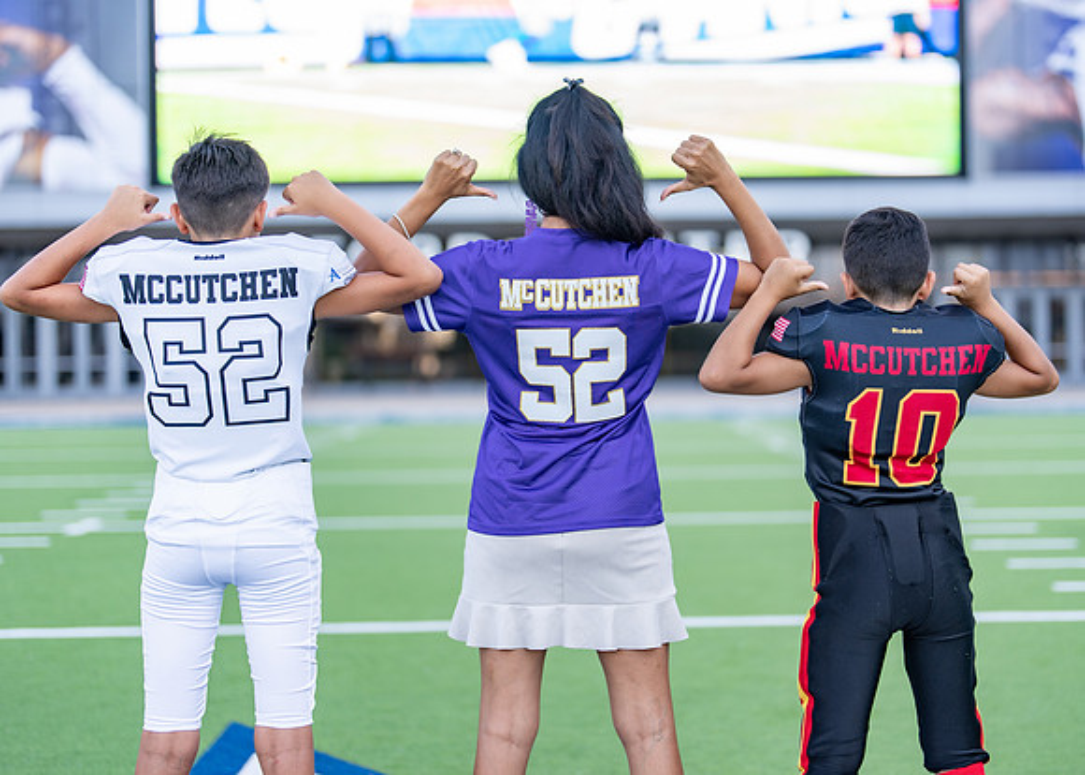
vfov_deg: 24.4
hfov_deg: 33.7
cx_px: 604
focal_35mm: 58
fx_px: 1791
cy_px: 386
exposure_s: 1/640
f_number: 1.2
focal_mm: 50
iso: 100
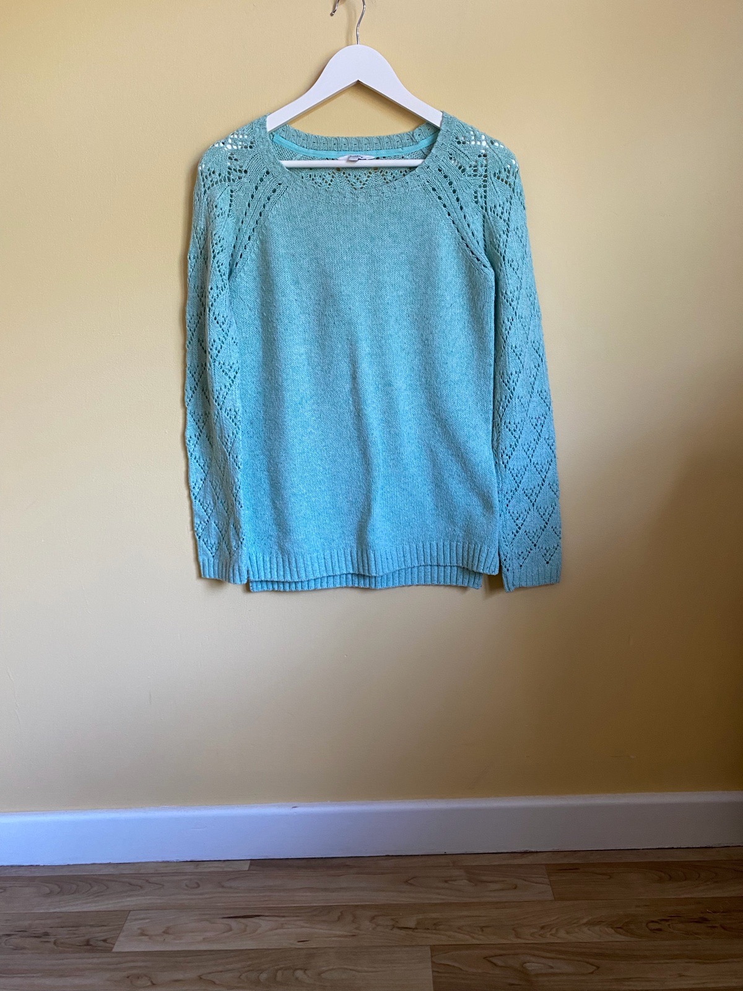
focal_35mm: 26
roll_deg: +2.0
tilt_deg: -11.7
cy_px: 496
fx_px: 744
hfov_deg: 53.1
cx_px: 372
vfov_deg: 67.3
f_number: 1.8
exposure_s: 1/63
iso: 125
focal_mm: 4.25
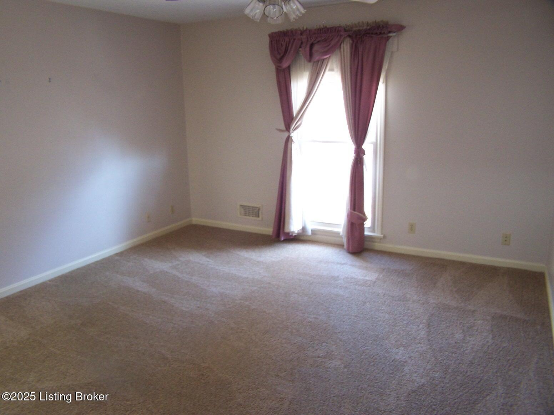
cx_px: 277
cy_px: 208
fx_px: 608
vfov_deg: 37.7
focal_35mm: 38
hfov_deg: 49.0
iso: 140
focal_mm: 6.3
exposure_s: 1/8
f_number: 2.8
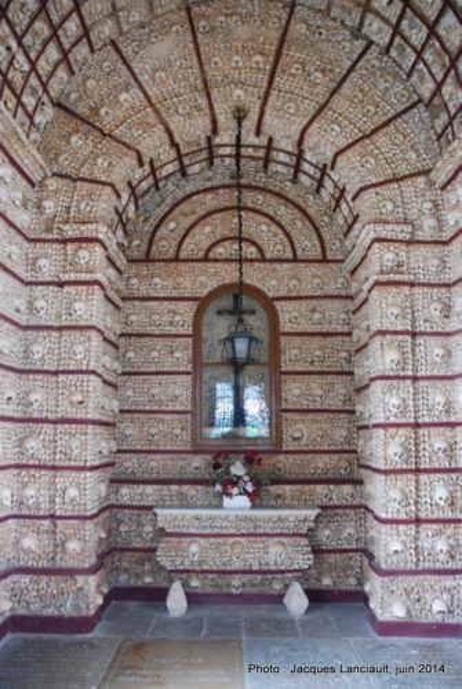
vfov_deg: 67.3
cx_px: 231
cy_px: 344
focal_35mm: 27
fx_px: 518
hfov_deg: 48.1
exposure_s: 1/60
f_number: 4
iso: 2000
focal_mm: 18
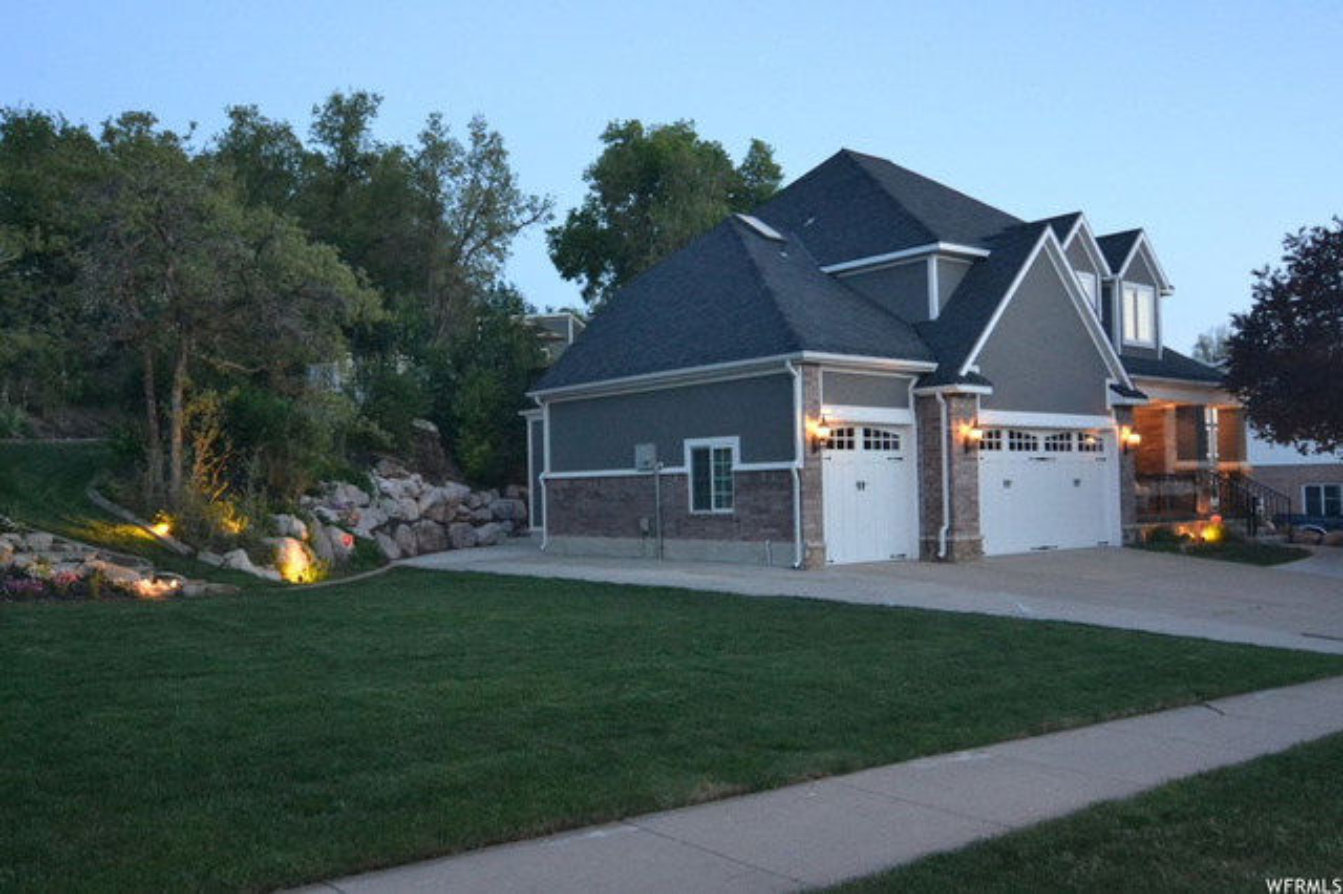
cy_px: 447
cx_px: 672
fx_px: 1119
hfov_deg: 62.0
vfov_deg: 43.6
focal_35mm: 30
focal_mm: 20
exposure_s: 1/60
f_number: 4
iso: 2800
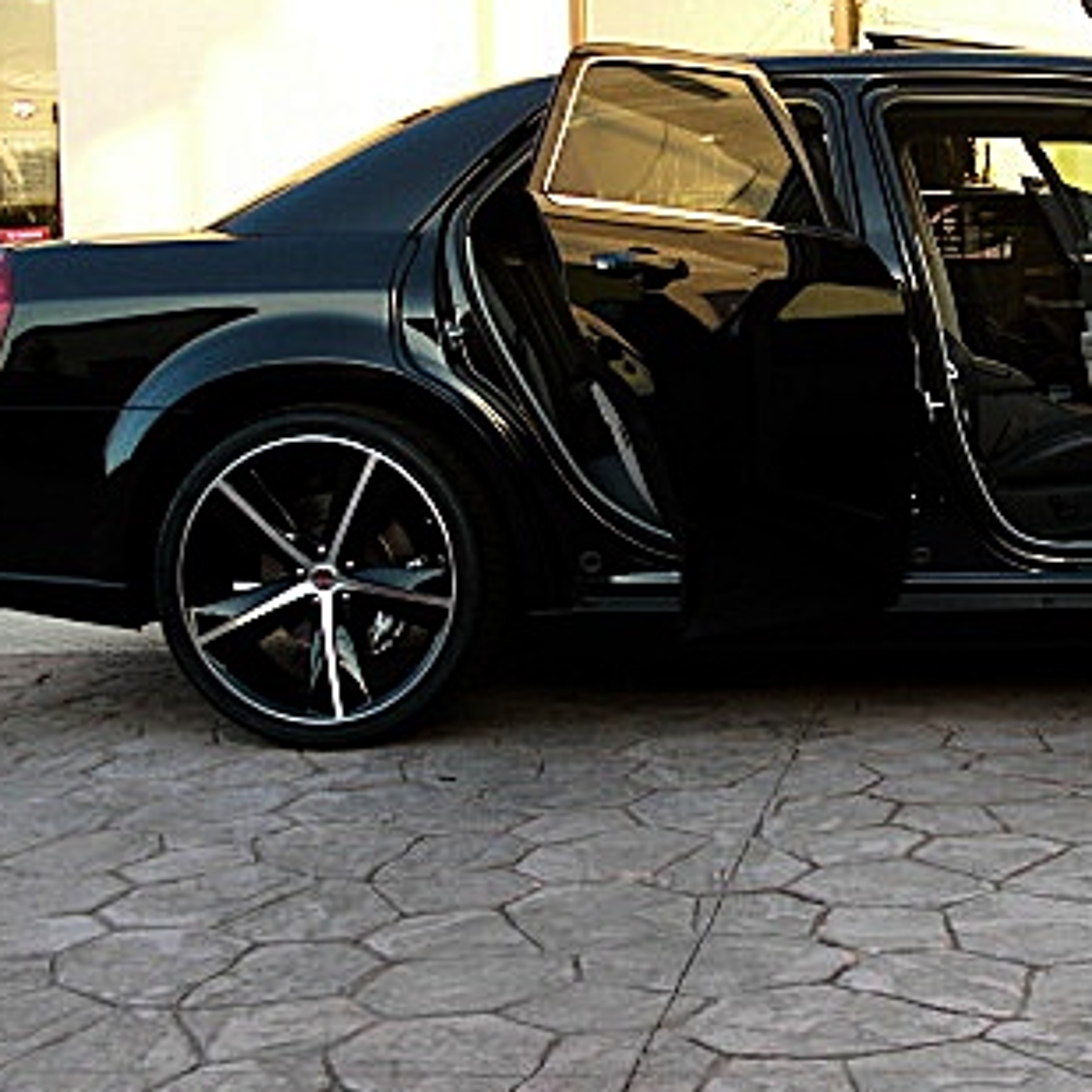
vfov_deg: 26.1
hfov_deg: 25.3
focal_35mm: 66
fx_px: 2356
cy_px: 466
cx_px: 997
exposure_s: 1/80
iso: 100
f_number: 2.8
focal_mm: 6.3
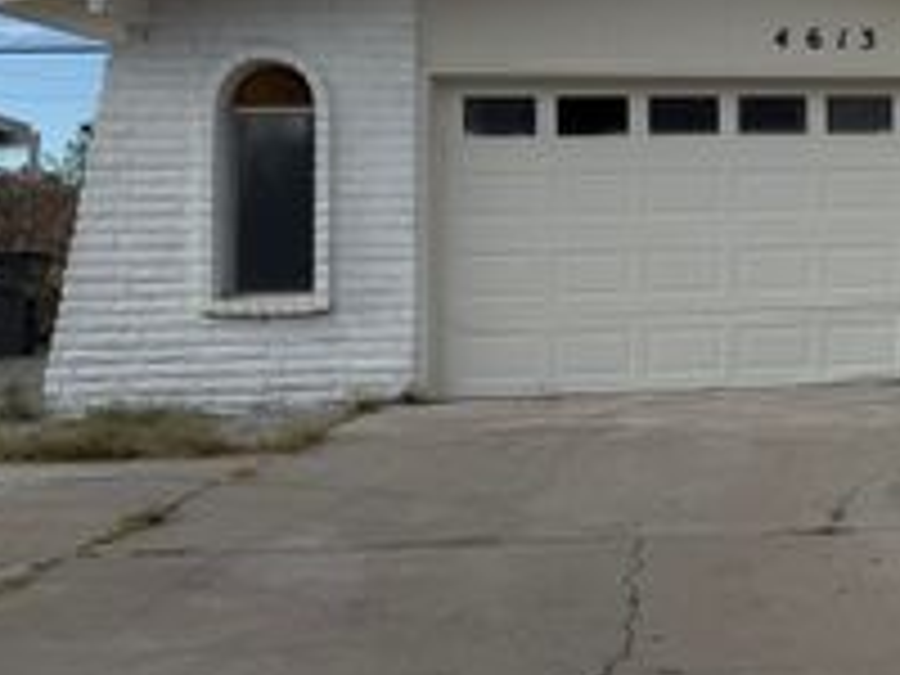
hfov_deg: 28.0
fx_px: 1560
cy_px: 178
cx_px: 1094
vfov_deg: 24.2
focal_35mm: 60
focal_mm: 6.76
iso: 80
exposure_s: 1/6711
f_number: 1.78
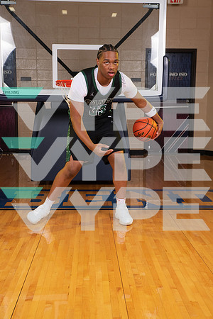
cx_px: 106
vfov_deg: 41.1
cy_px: 160
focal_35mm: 48
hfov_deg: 28.1
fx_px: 426
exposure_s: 1/320
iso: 320
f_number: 7.1
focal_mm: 48
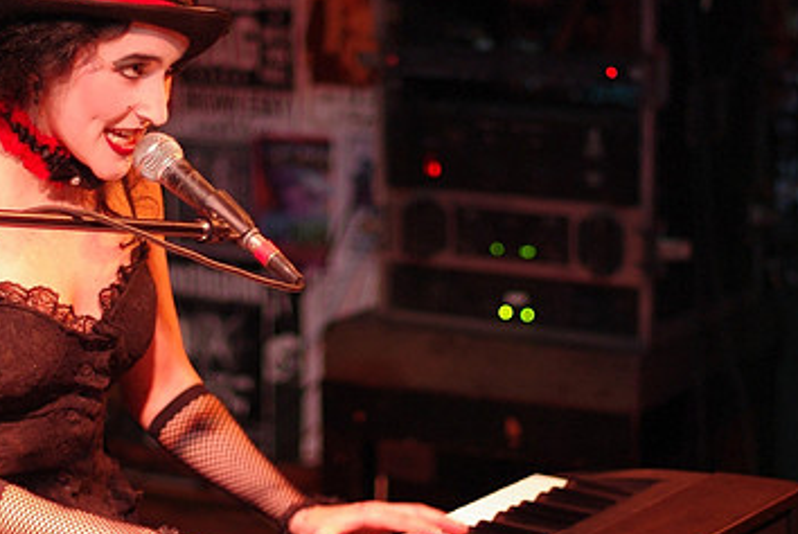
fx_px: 2730
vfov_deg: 11.2
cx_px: 349
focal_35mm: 123
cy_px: 282
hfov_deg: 16.6
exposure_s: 1/60
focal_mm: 50
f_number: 1.4
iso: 560
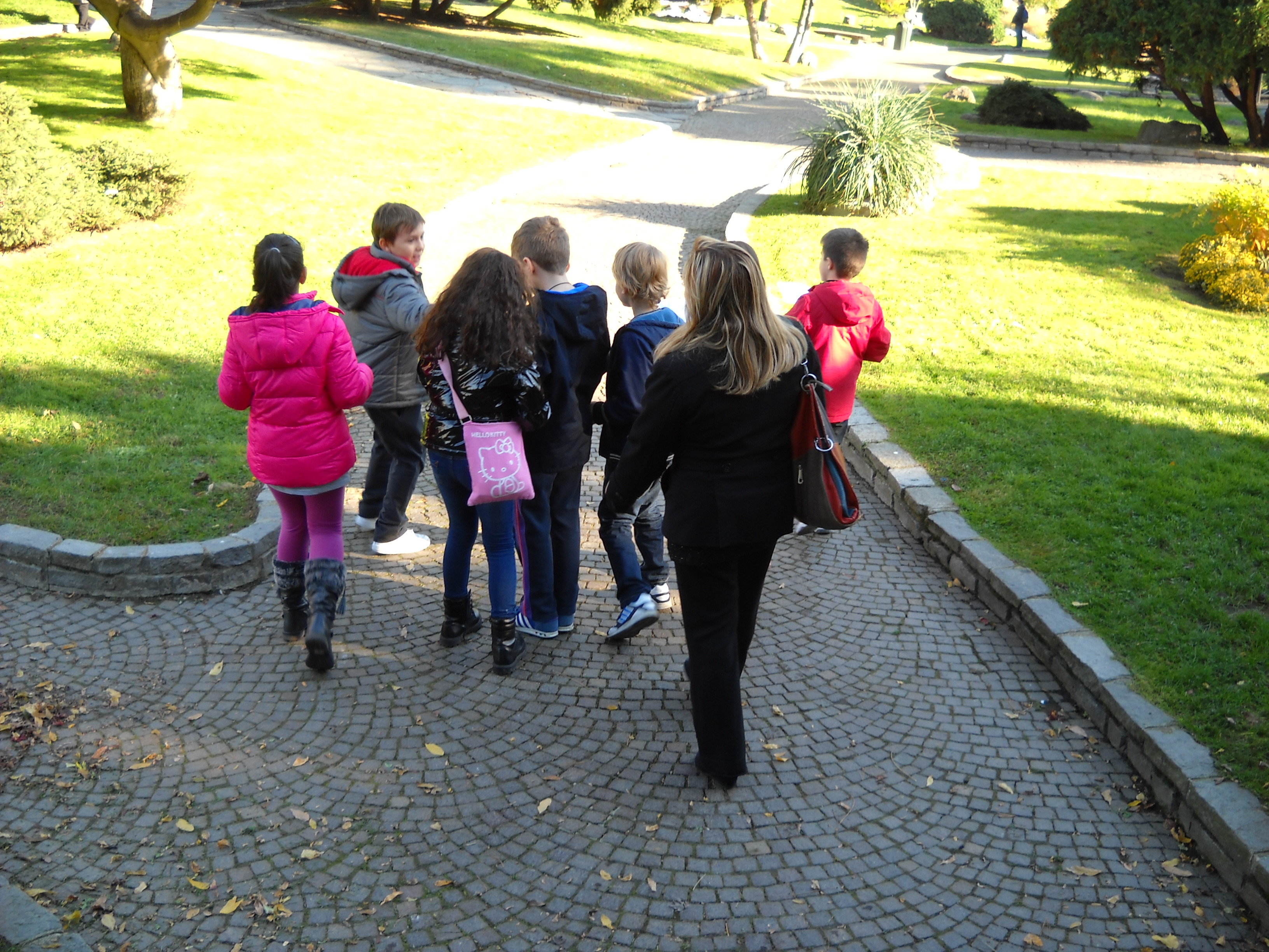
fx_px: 1503
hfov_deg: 45.8
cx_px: 634
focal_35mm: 41
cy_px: 476
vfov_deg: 35.1
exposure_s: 1/61
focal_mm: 6.72
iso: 64
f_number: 3.1
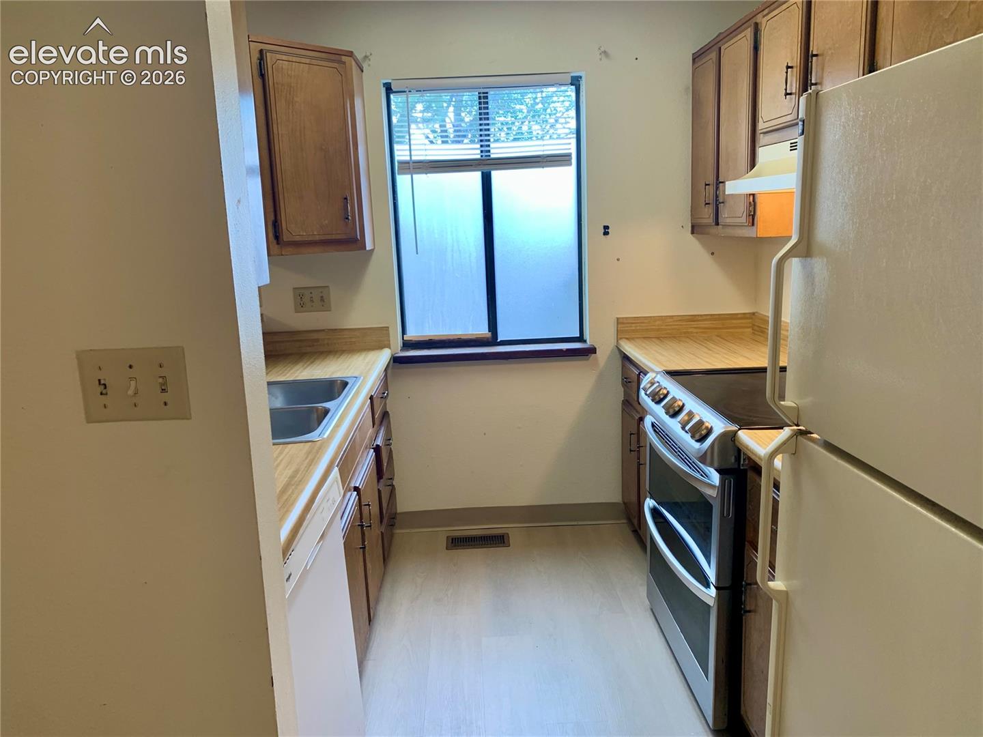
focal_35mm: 26
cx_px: 492
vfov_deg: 53.1
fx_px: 738
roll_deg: +1.6
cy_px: 368
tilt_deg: -10.4
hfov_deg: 67.3
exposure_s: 1/120
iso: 80
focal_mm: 4.25
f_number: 1.8
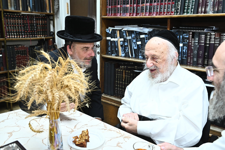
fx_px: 200
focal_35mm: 32
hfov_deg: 58.7
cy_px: 75
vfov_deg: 41.1
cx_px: 112
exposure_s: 1/160
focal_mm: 32
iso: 1000
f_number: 4.5
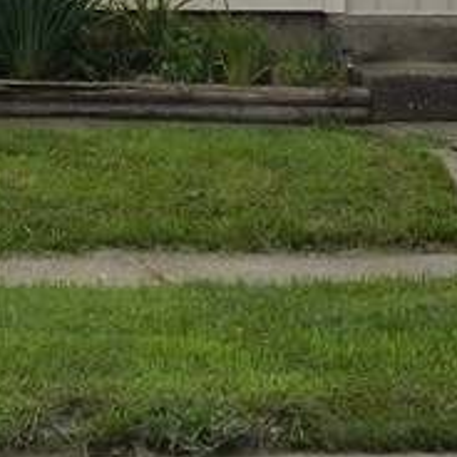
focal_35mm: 246
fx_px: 3674
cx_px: 149
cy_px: -467
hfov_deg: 7.1
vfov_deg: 6.9
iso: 125
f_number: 4
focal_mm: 8.9
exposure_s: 1/640
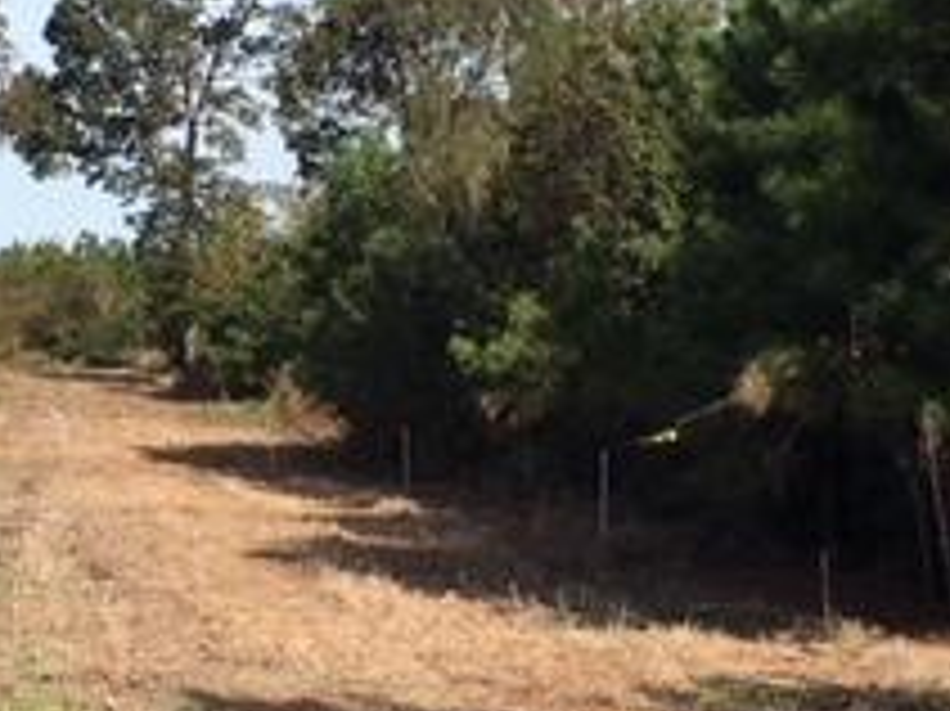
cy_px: 243
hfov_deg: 22.2
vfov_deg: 16.7
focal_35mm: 88
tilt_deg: +3.1
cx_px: 338
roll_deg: -0.5
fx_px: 2414
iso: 25
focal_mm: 4.15
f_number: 2.2
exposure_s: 1/1282
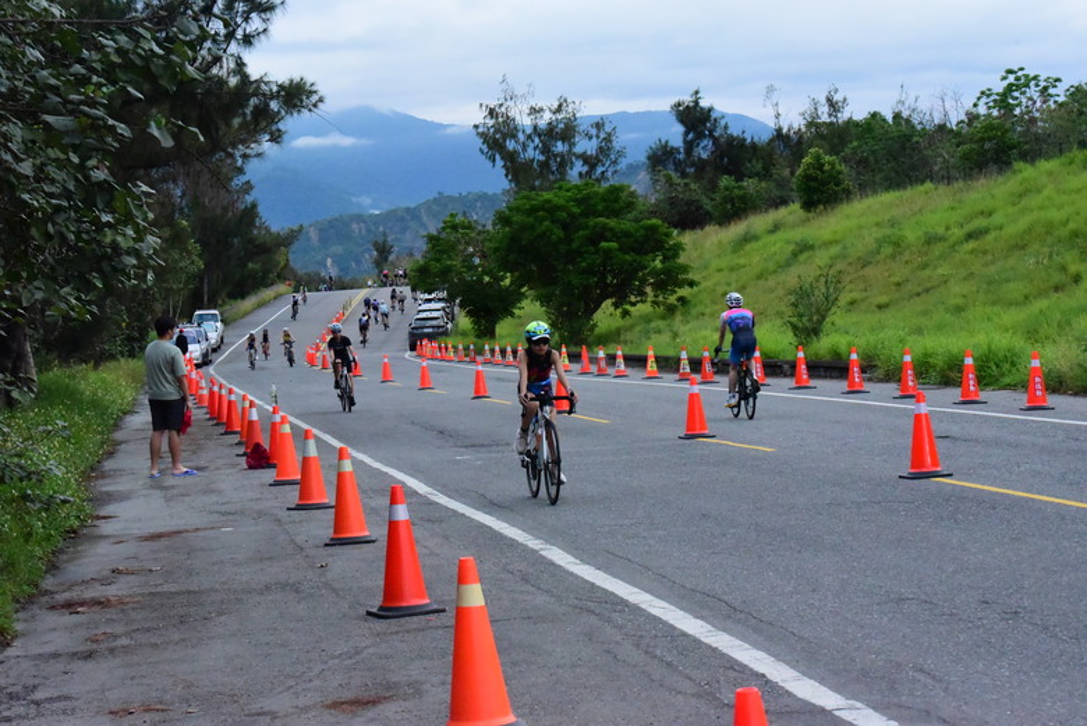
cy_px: 363
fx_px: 2870
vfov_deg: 14.4
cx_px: 544
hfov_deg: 21.4
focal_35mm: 95
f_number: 13
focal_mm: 95
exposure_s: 1/2500
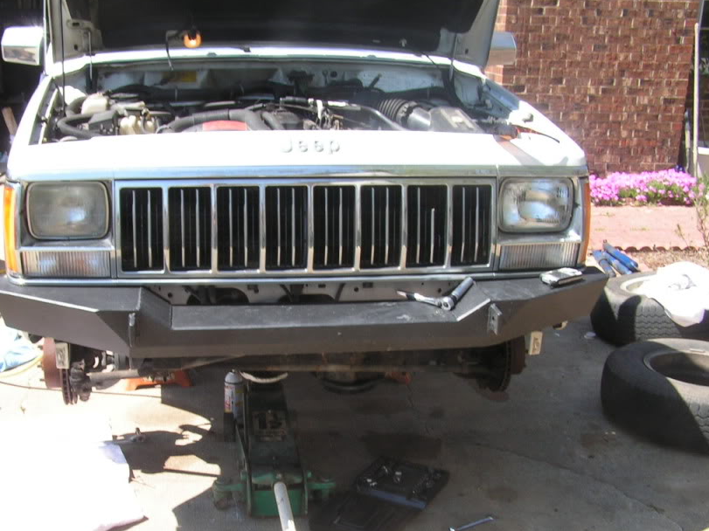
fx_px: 983
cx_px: 308
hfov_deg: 39.6
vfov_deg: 30.2
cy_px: 309
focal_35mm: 48
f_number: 5.6
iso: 50
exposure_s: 1/100
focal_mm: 6.3
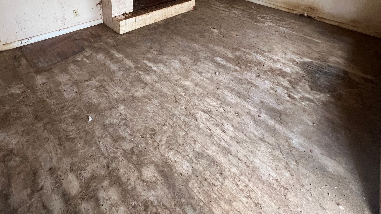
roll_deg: -3.2
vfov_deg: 51.8
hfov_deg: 89.2
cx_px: 170
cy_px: 24
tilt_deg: -23.8
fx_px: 192
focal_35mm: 19
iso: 250
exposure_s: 1/89
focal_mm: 1.57
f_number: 1.8
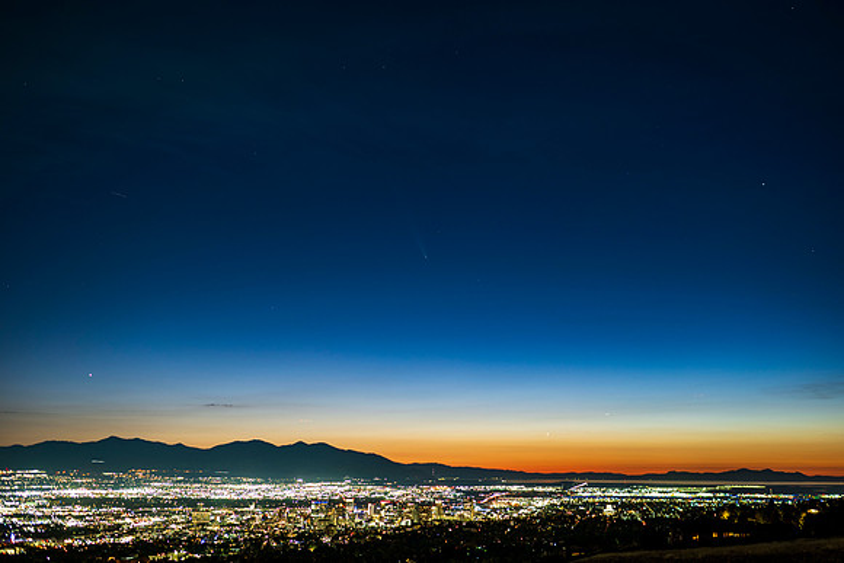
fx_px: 853
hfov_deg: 52.6
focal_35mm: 36
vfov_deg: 36.5
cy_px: 283
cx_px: 436
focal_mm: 35
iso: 64
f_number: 2.2
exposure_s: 2.5
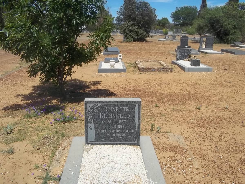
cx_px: 122
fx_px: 226
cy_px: 92
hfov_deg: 56.8
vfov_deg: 44.2
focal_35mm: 32
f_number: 5.5
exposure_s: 1/640
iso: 80
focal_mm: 5.7
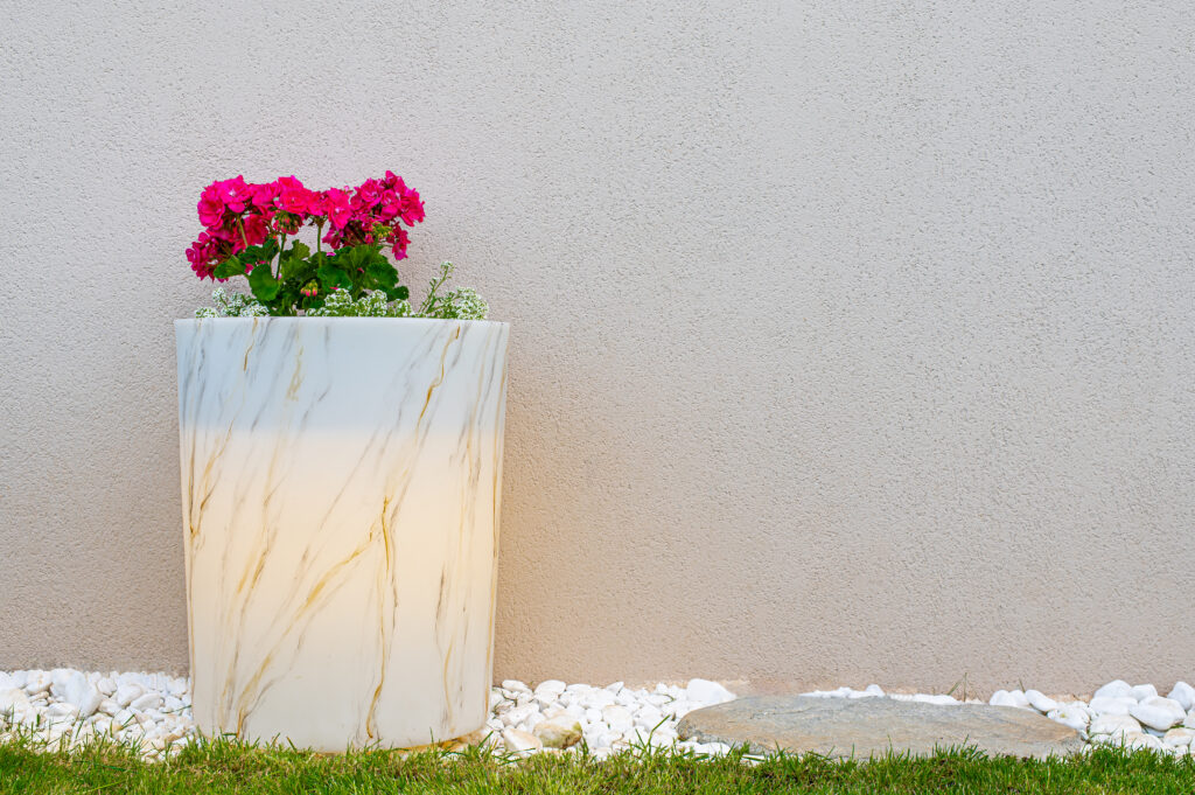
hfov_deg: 39.6
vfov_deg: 26.9
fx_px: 1658
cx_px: 598
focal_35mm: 50
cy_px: 398
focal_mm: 50
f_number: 8
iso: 100
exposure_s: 1/60
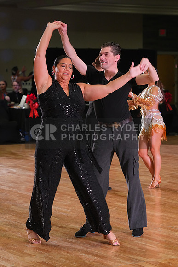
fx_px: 823
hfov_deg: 12.3
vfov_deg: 18.4
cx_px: 89
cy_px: 134
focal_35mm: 111
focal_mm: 111
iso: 3200
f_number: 5.6
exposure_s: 1/200
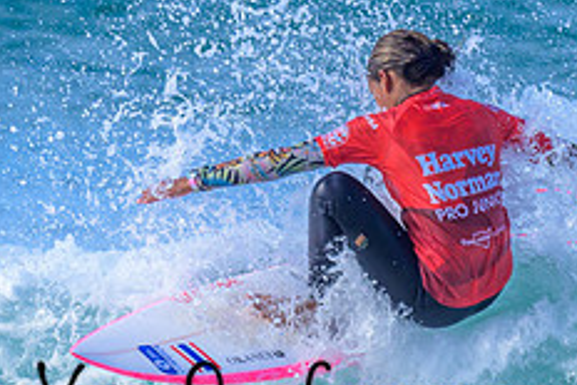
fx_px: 43990
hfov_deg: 0.8
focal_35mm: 2743
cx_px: 394
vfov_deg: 0.5
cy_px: 240
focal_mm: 800
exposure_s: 1/2000
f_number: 6.3
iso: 560
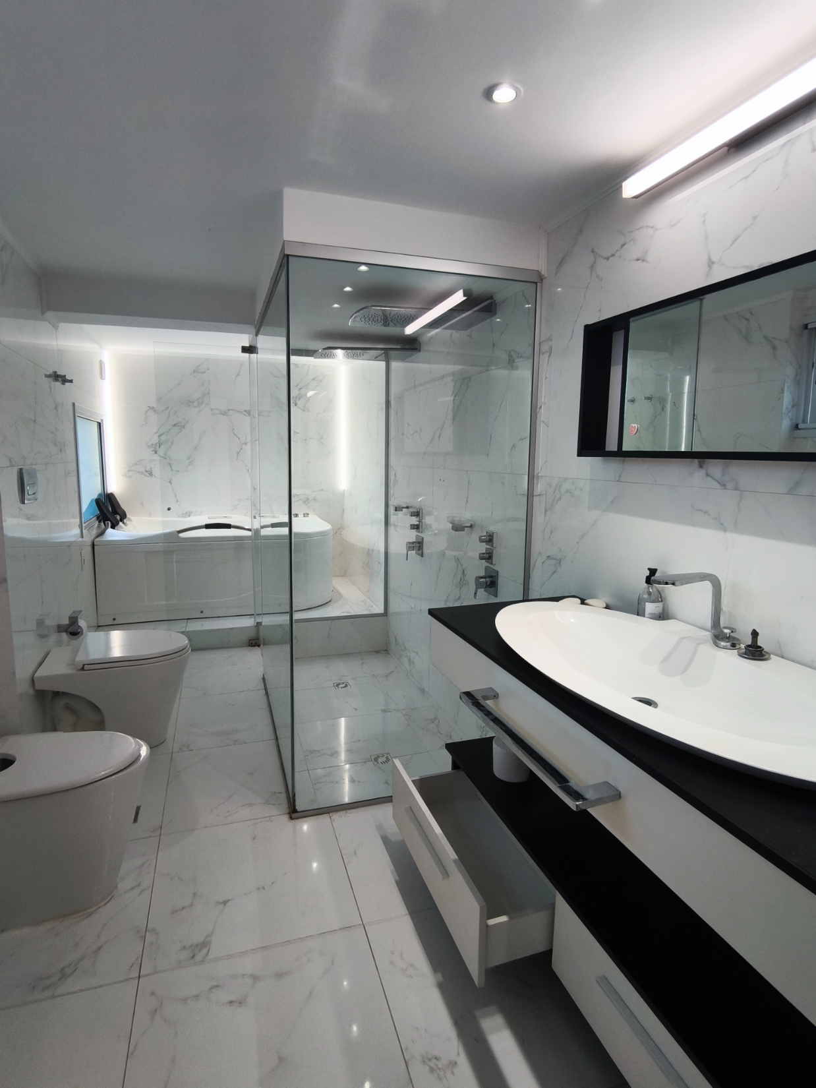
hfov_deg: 68.7
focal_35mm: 19
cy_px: 544
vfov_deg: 84.7
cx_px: 408
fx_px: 597
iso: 50
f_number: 2.2
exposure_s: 1/100
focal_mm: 1.91
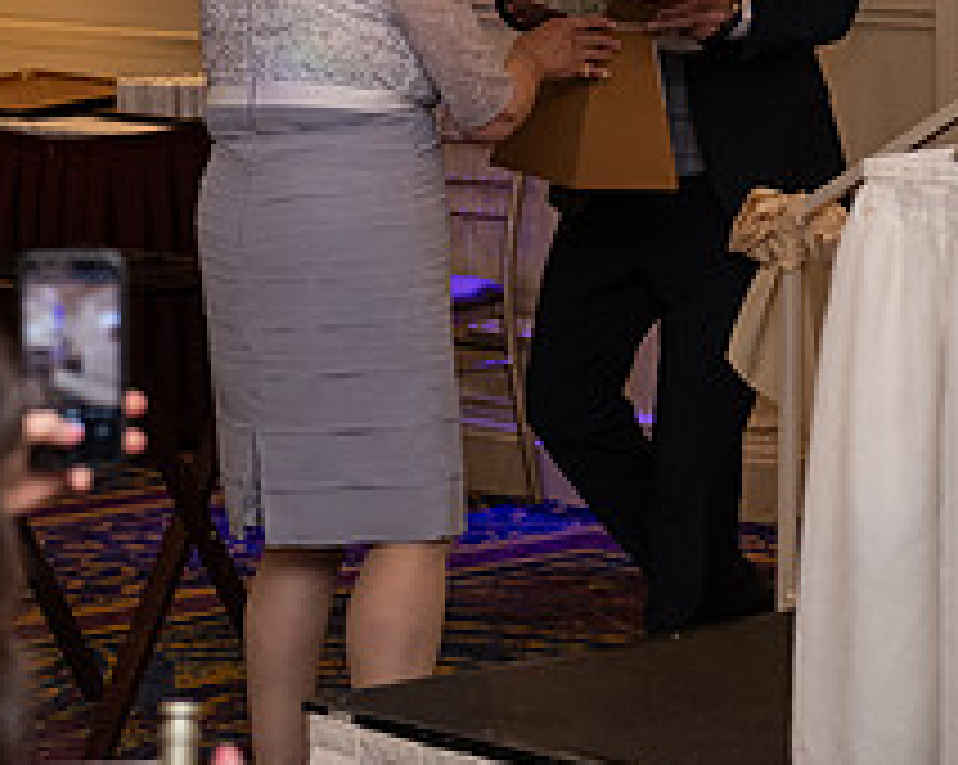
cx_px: 634
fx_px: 5071
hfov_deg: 10.8
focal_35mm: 179
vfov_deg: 8.6
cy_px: 106
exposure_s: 1/160
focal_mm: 70
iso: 800
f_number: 3.5
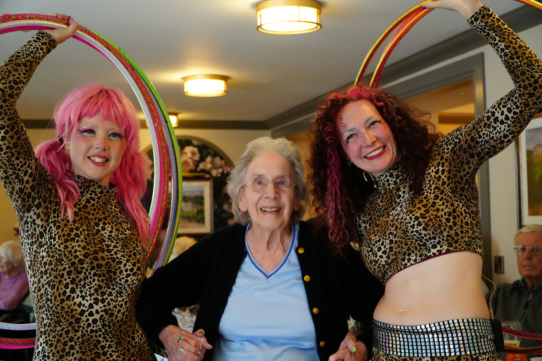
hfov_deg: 38.9
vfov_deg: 26.5
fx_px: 768
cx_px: 271
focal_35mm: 51
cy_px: 180
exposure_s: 1/160
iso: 4000
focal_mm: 34
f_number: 4
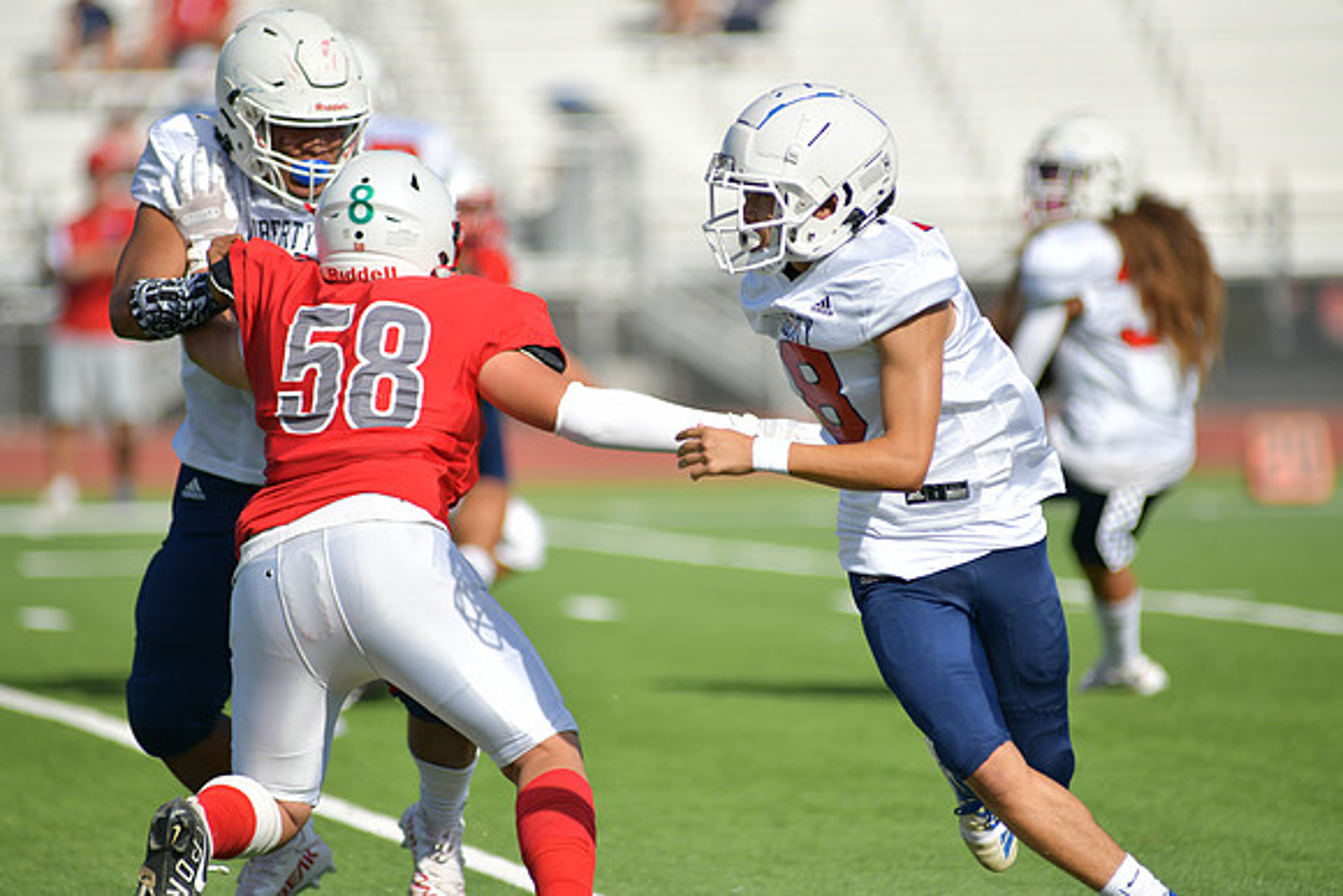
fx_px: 11194
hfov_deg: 6.9
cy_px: 448
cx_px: 672
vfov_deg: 4.6
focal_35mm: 300
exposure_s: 1/2000
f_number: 3.5
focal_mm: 300
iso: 72
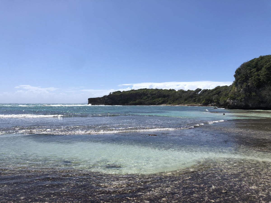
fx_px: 219
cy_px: 102
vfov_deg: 49.7
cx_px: 136
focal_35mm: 28
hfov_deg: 63.4
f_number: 1.8
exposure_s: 1/4808
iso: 25
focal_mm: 4
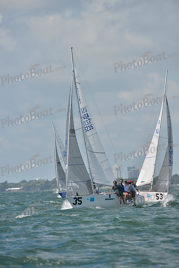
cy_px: 134
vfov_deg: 6.9
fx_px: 2236
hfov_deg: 4.6
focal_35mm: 300
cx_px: 90
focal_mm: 300
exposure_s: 1/1250
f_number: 6.3
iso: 200
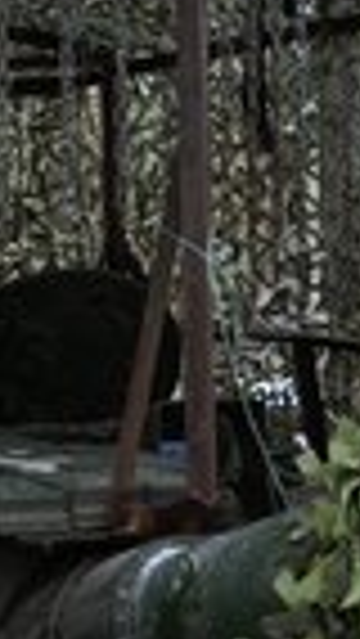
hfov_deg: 8.6
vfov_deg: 16.1
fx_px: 2254
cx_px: -405
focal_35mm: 133
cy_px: 454
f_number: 4
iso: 400
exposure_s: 1/160
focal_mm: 30
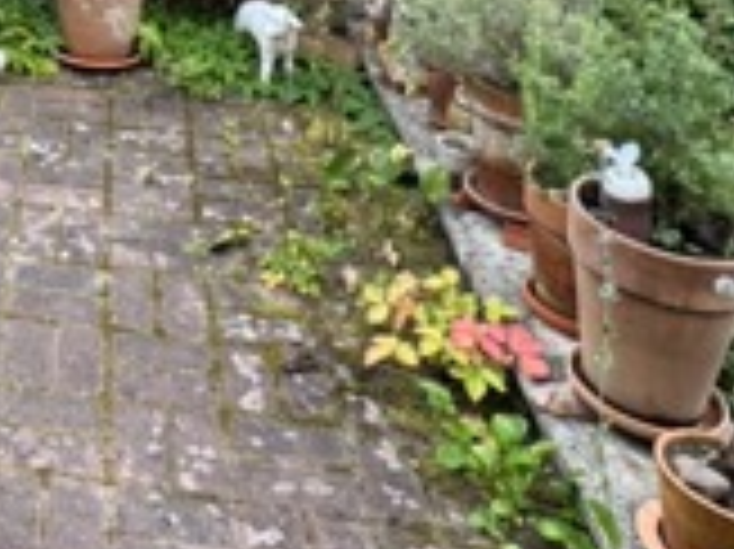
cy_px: -248
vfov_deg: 22.4
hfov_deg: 30.3
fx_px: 1165
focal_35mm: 55
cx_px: -126
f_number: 2.2
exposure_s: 1/192
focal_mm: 2.22
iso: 40
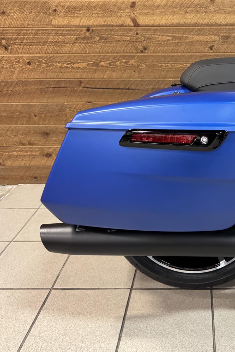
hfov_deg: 37.1
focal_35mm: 34
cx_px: 197
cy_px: 175
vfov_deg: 55.8
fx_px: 333
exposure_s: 1/60
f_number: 1.78
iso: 500
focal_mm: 6.76
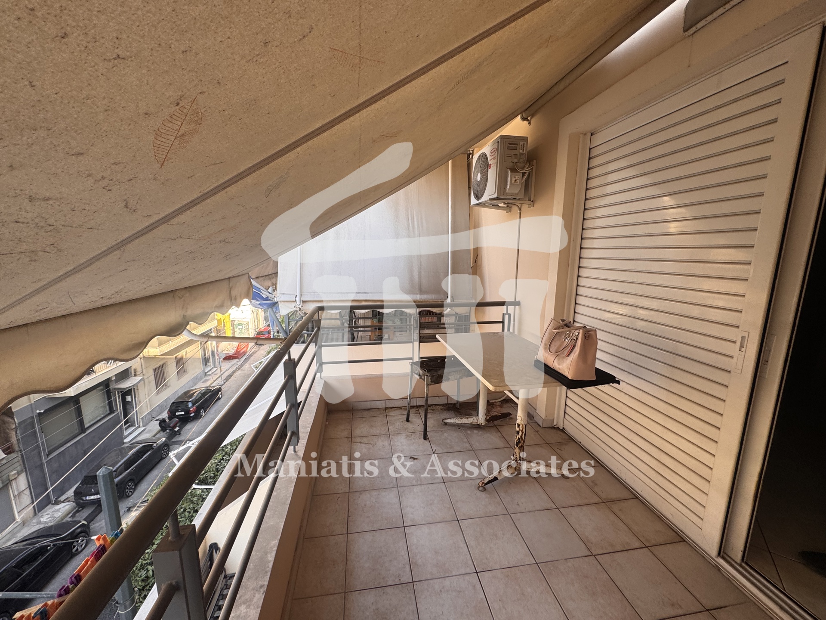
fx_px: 334
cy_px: 310
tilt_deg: -9.2
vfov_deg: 85.7
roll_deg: -0.6
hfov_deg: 102.1
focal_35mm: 14
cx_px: 413
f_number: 2.2
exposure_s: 1/136
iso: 40
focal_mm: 2.22
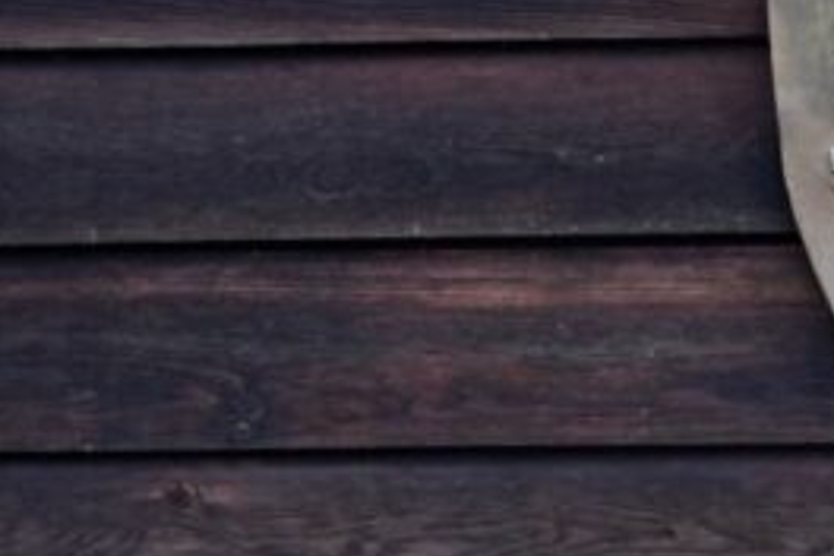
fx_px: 10308
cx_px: 1210
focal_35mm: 445
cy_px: -126
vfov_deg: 3.1
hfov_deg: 4.6
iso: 800
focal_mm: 153
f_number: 8
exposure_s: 1/320
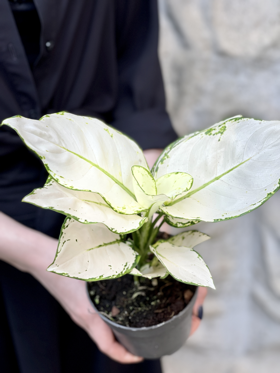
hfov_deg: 22.9
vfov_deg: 30.3
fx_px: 690
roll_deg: +0.3
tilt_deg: -31.5
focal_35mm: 64
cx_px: 140
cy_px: 186
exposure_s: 1/276
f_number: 2.2
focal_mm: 7.5
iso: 25
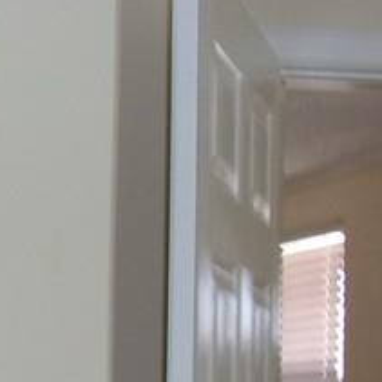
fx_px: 1448
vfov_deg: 14.8
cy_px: 358
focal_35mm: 116
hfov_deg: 13.9
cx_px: -224
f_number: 3
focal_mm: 4.9
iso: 200
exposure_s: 1/34
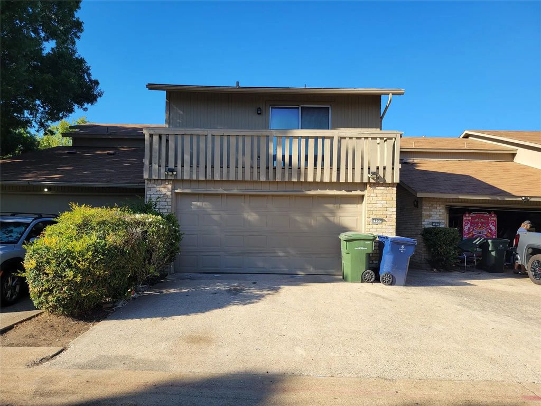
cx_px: 270
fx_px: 406
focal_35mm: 26
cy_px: 203
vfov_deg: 53.1
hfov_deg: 67.3
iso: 40
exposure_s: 1/1350
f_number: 1.8
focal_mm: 5.4
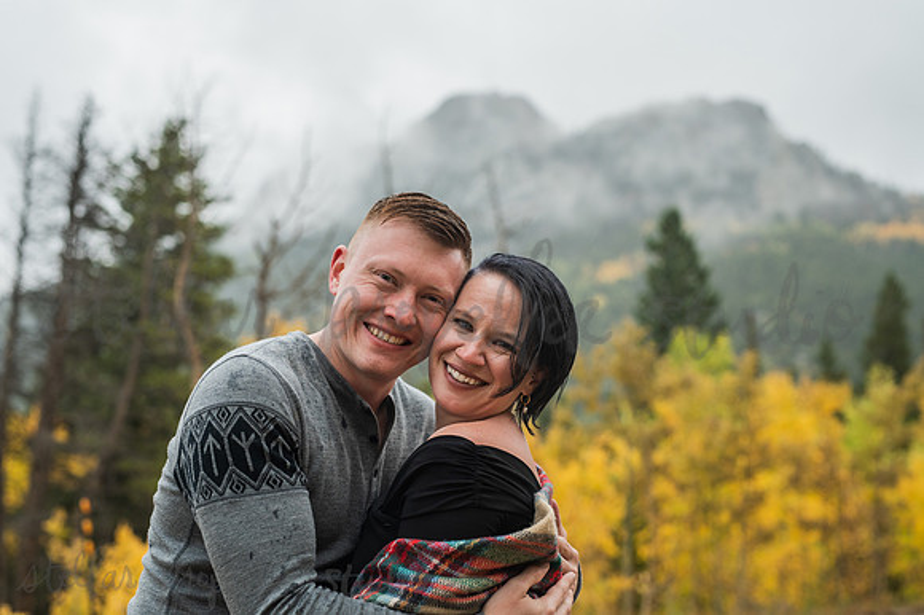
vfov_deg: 26.7
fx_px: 1294
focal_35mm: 50
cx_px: 462
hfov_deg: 39.3
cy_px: 308
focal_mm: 50
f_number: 3.2
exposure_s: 1/125
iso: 320
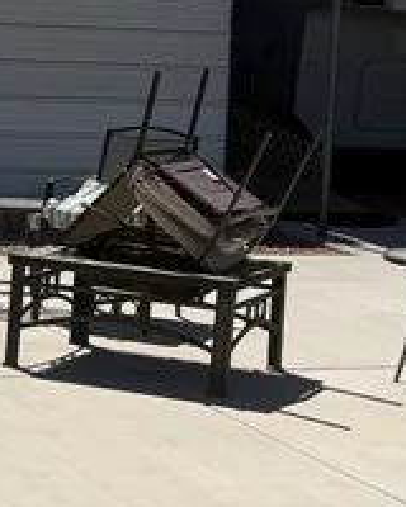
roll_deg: -2.8
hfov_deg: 12.8
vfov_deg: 15.9
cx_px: 56
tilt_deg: -1.4
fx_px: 1802
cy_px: 74
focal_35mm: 120
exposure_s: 1/10309
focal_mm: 6.76
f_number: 1.78
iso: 80
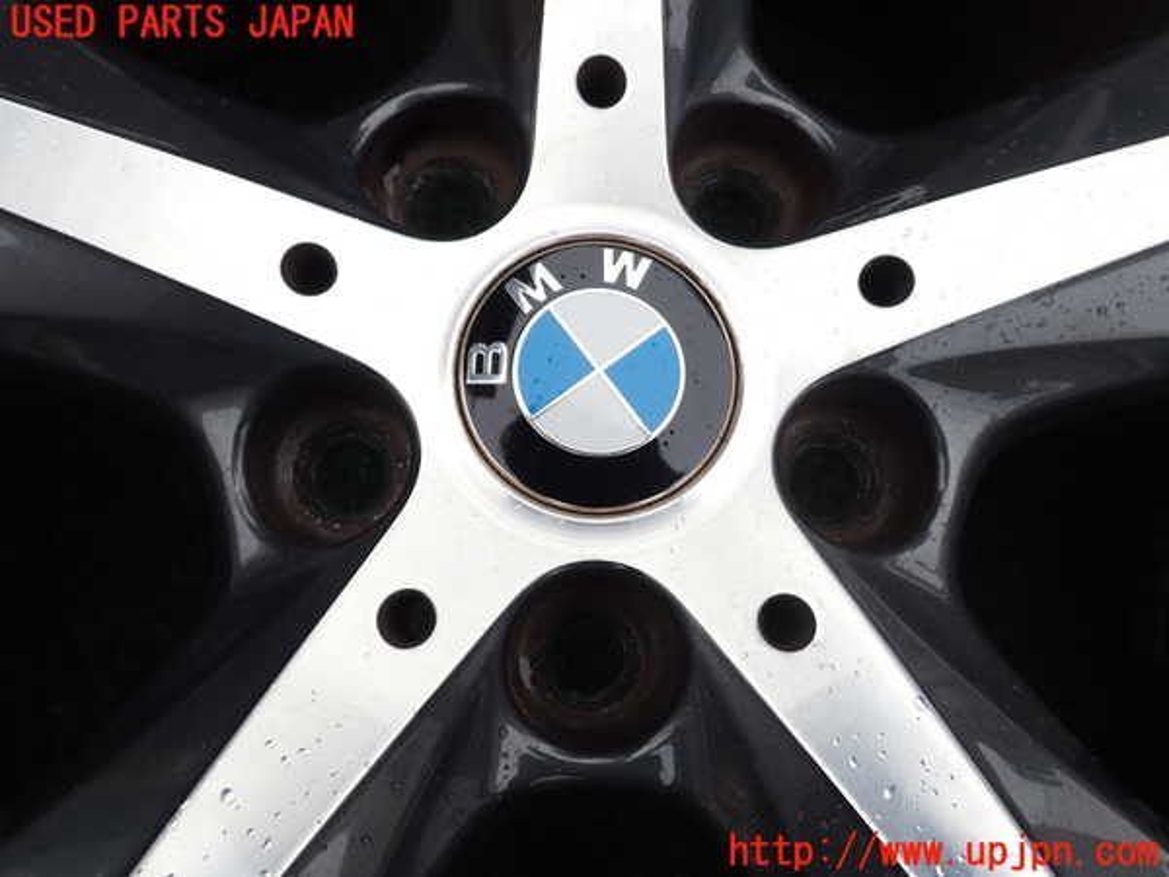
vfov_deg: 46.8
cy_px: 438
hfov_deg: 60.0
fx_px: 1013
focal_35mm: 30
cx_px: 584
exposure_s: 1/160
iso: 100
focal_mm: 5.4
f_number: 3.2
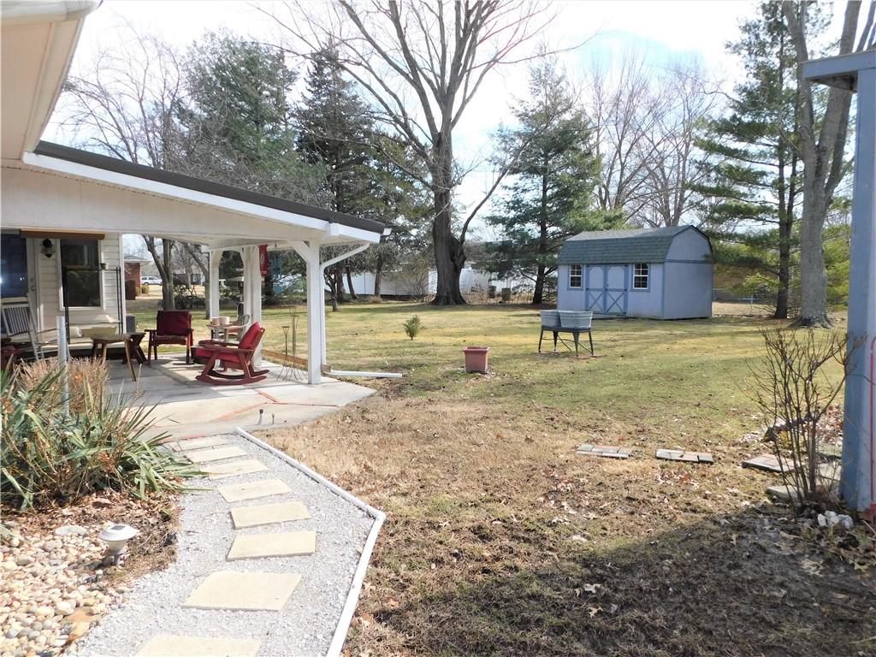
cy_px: 328
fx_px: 633
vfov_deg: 54.9
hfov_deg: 69.4
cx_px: 438
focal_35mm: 25
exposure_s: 1/800
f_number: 3.1
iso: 125
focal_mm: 4.5
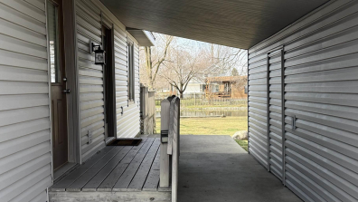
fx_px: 418
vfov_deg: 27.1
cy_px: 101
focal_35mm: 44
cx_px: 160
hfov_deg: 46.3
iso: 100
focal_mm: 6.76
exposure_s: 1/1174
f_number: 1.78
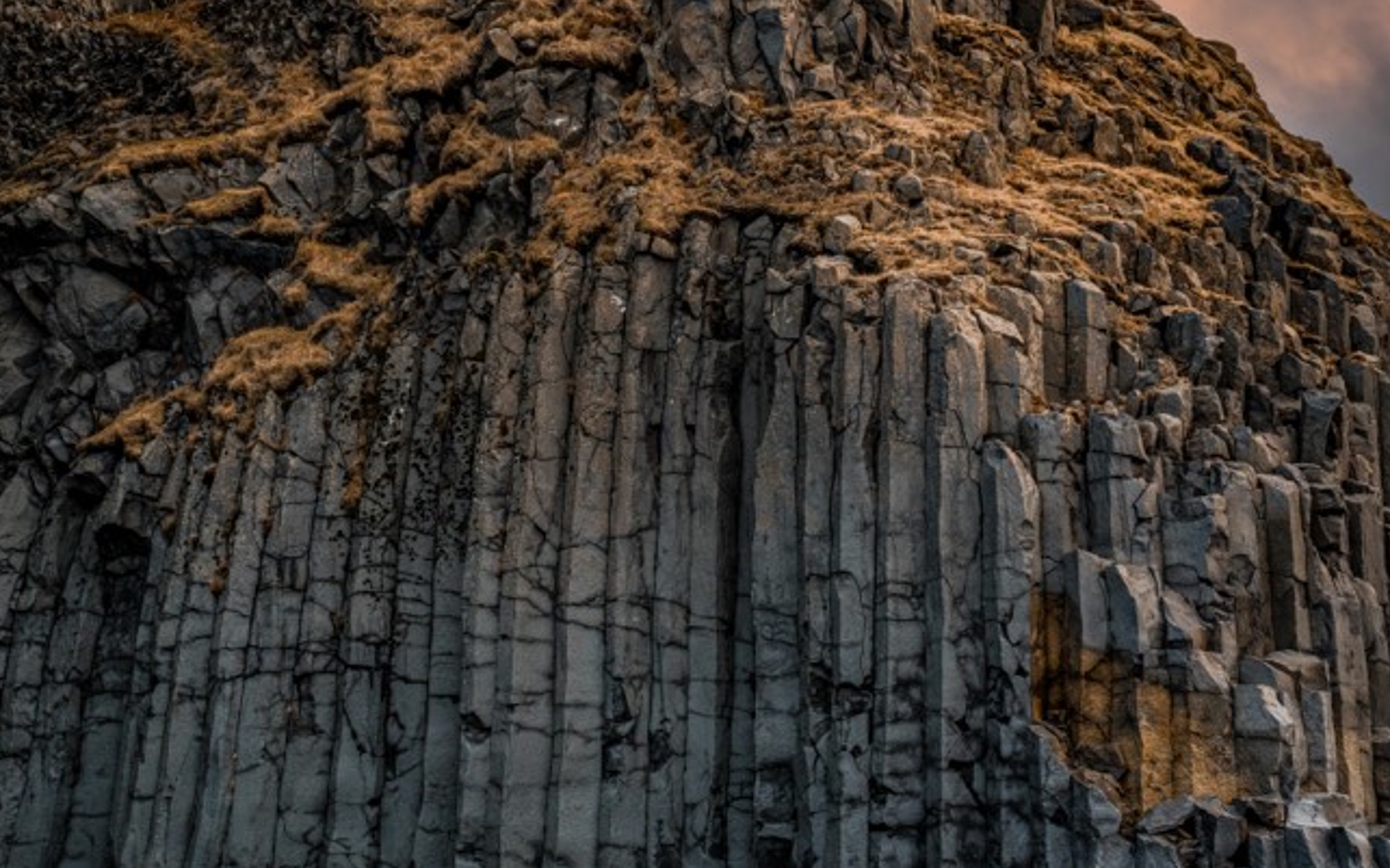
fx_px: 1894
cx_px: 890
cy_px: 294
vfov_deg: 25.7
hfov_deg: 40.0
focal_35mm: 50
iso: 800
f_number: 18
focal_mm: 35
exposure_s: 1/25
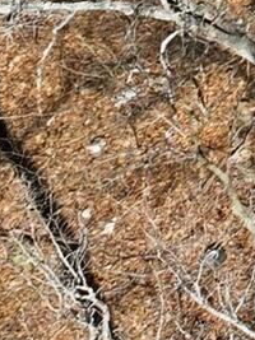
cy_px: -758
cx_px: 1341
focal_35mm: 225
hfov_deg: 5.1
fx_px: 2212
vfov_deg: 7.5
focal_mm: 12.3
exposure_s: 1/3200
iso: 100
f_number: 2.8
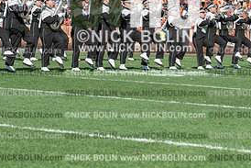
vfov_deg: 9.2
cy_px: 9
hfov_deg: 13.9
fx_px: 1032
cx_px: 135
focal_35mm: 148
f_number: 5
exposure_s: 1/2000
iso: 400
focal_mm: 70
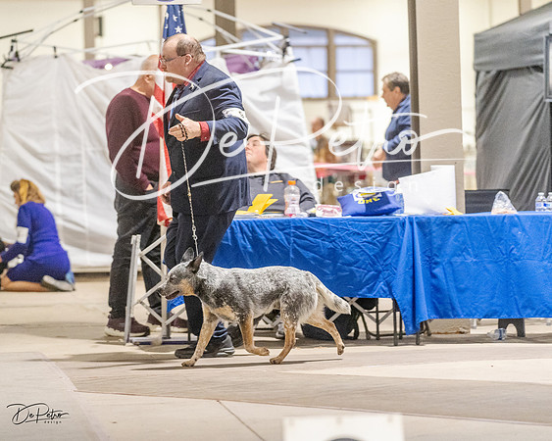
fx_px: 2428
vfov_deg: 10.4
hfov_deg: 13.0
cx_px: 239
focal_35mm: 149
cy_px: 220
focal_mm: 132
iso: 6400
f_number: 3.2
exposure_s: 1/400
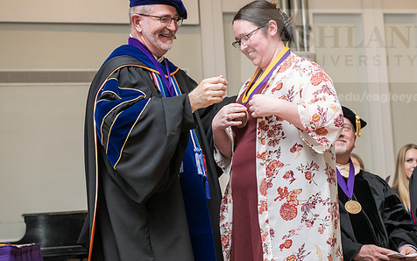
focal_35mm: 77
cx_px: 215
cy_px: 115
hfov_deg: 26.8
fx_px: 875
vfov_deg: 17.0
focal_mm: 62
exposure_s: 1/200
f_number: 4.5
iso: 1600
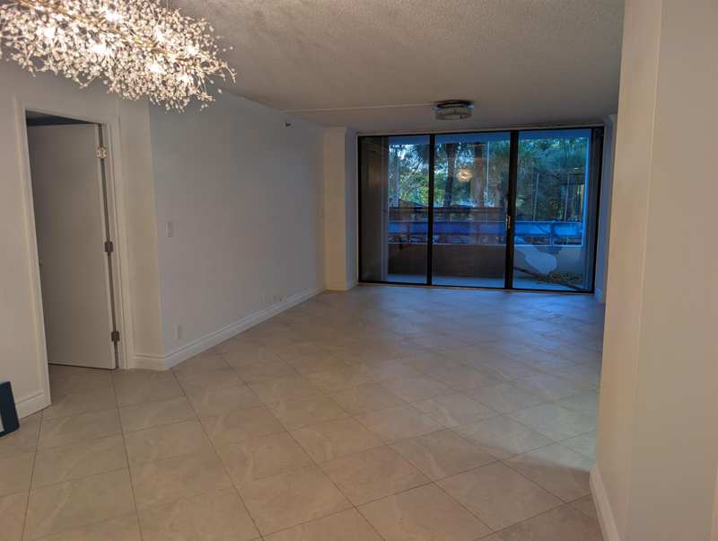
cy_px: 270
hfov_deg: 71.5
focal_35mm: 24
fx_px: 498
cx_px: 359
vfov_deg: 56.9
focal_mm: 6.9
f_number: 1.68
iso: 17
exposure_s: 1/24
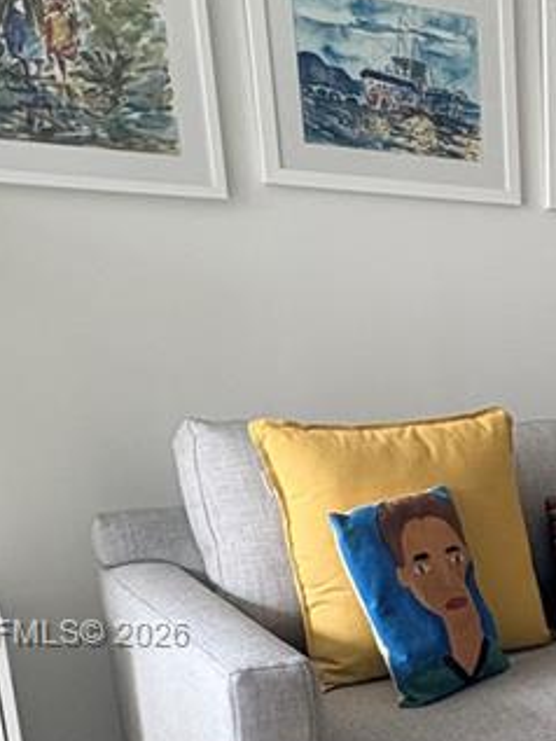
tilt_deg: -13.8
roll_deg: -2.0
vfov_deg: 34.6
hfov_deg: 23.0
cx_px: 806
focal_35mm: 53
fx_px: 1134
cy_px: 636
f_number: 2.2
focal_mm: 2.22
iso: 200
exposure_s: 1/65
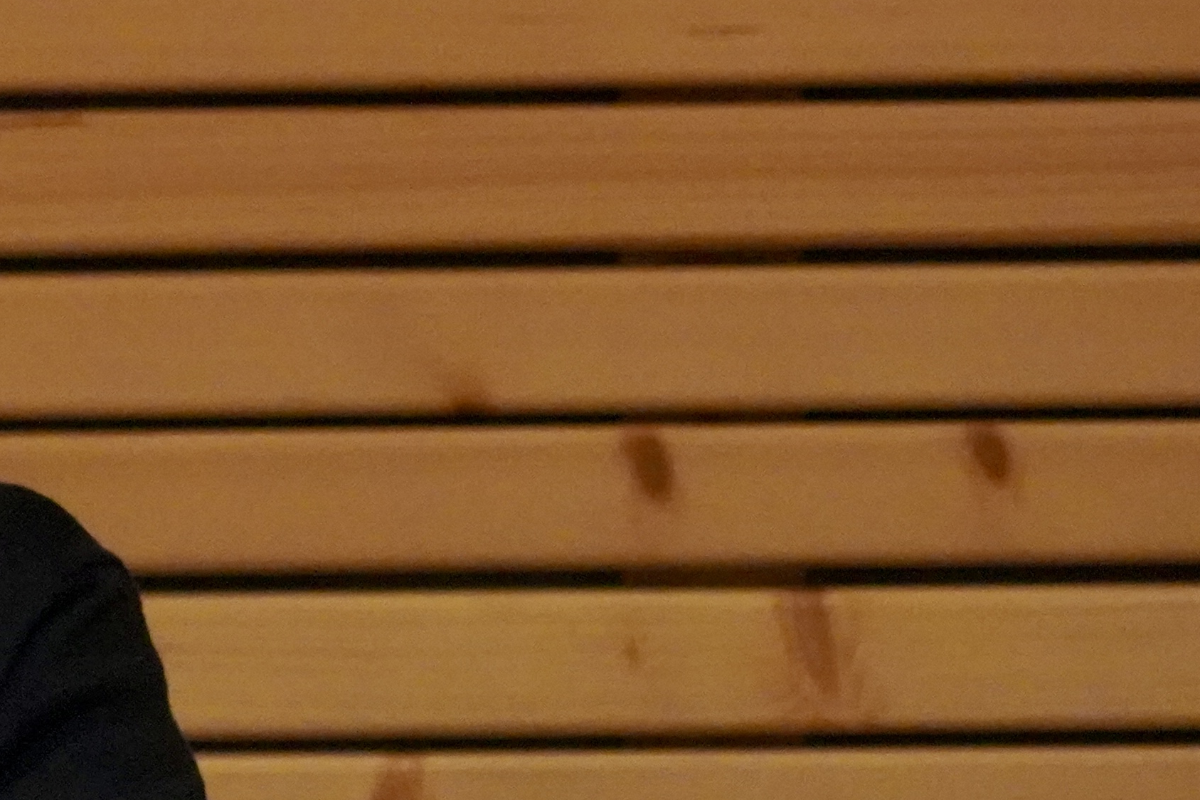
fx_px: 23827
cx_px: -314
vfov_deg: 1.9
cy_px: 680
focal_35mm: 715
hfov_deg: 2.9
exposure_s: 1/200
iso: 12800
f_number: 6.3
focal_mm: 201
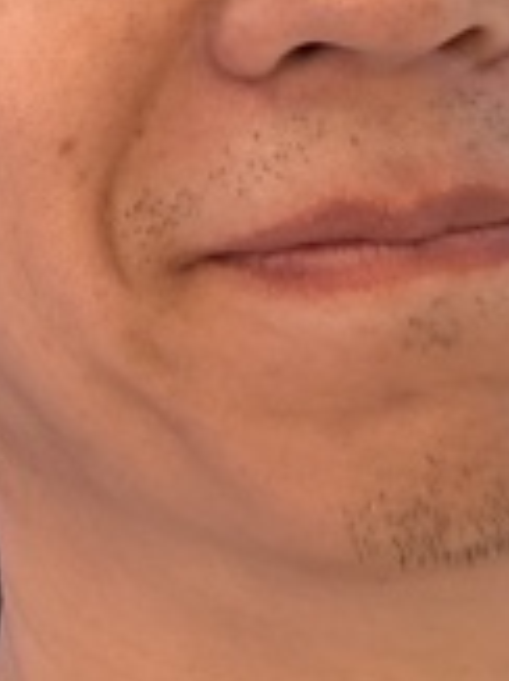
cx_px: -426
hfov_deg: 12.0
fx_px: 2218
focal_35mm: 113
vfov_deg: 16.4
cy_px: -221
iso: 125
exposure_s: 1/50
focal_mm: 2.69
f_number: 1.9
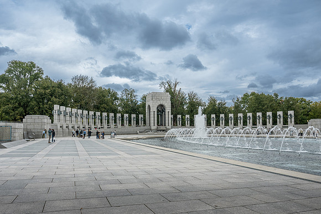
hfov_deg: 67.1
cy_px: 119
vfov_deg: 47.8
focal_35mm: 27
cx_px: 141
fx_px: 241
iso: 640
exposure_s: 1/400
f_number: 10
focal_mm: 24
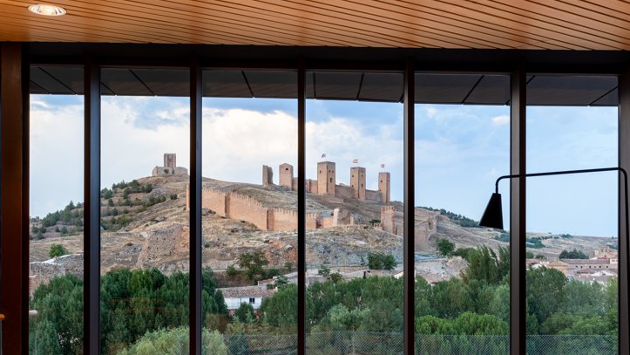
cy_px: 268
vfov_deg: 26.8
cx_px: 295
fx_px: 735
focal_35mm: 44
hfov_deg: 46.4
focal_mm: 31
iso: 100
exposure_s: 1/6
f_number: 9
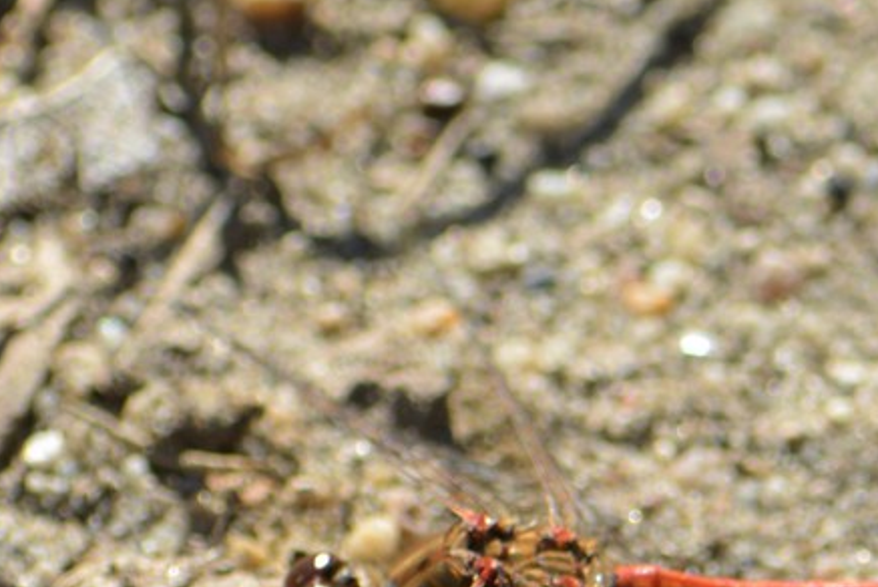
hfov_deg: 2.1
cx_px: 531
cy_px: 621
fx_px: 24087
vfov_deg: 1.4
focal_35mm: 987
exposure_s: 1/160
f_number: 8
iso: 100
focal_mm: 300
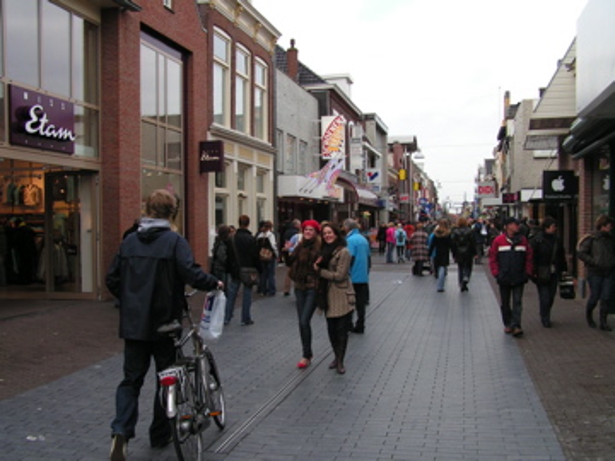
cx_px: 308
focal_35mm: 38
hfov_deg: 49.0
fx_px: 675
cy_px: 230
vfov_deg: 37.7
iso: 50
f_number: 5.6
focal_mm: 6.3
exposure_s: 1/100
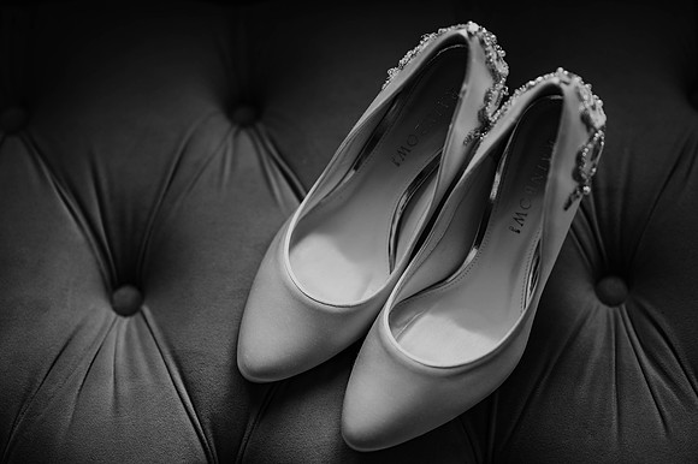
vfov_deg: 16.1
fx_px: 1647
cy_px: 232
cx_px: 349
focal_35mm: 85
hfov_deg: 23.9
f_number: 1.8
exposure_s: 1/160
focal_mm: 85
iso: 100
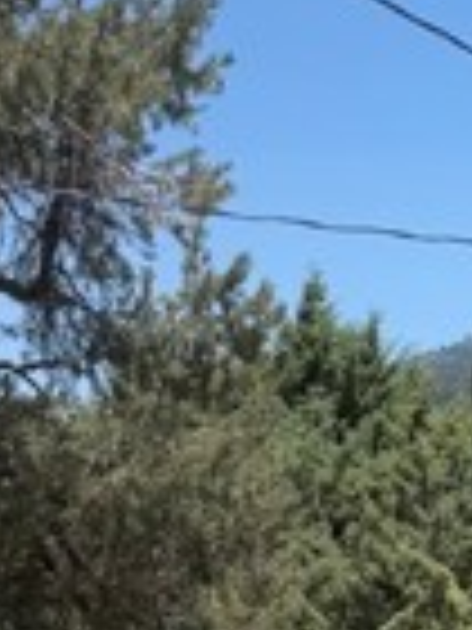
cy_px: 1282
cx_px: 301
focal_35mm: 110
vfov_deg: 14.6
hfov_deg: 13.4
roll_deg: -1.3
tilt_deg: -19.5
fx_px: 2000
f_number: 1.78
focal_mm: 6.76
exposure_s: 1/4975
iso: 80
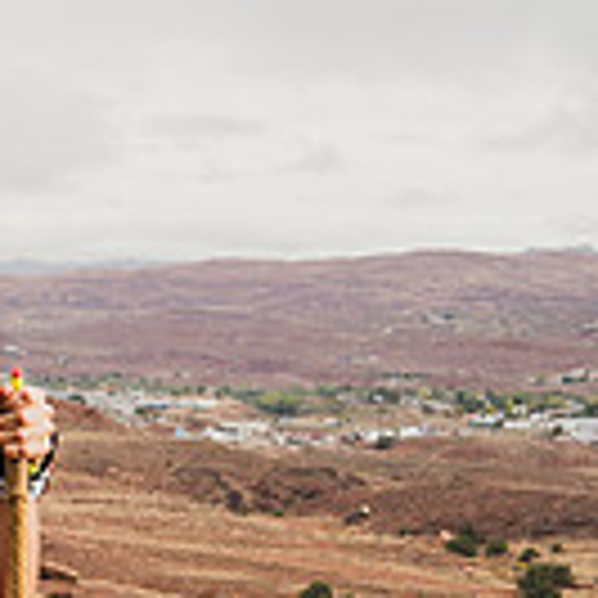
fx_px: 1779
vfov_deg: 18.8
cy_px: 542
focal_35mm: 91
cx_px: -643
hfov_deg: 15.0
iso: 200
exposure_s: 1/320
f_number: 6.3
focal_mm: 24
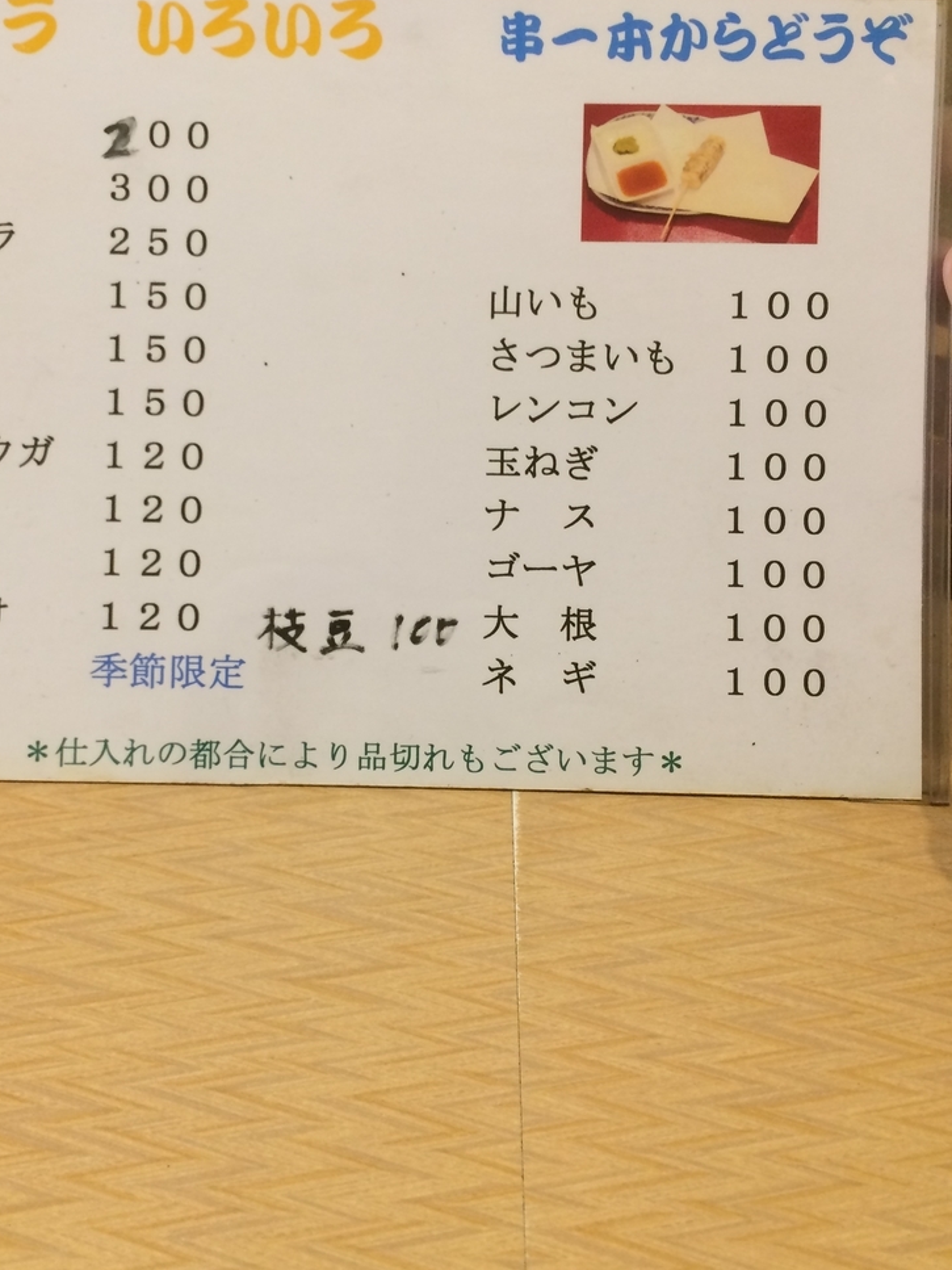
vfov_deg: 51.3
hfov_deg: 39.4
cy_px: 605
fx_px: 1320
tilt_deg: -45.7
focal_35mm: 36
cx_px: 369
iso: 80
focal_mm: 4.15
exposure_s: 1/30
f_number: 2.2
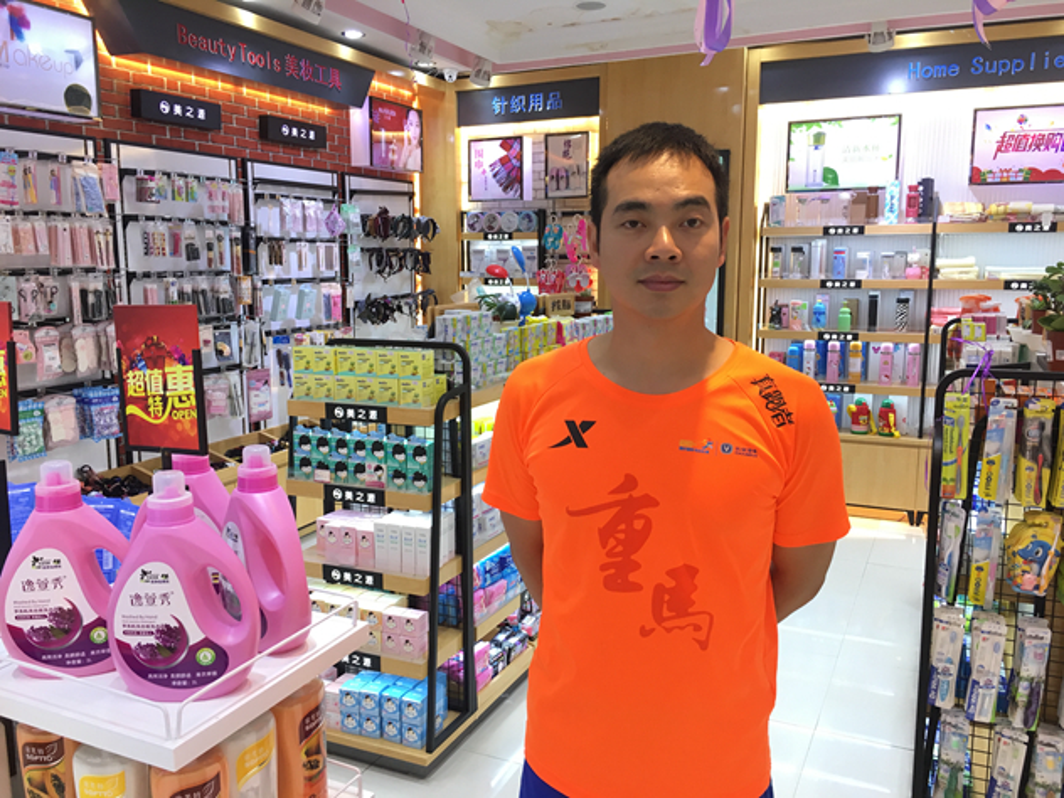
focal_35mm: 29
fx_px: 891
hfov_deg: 61.7
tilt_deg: -8.9
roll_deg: +0.7
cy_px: 399
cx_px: 532
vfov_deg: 48.2
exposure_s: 1/33
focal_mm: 4.15
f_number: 2.2
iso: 32
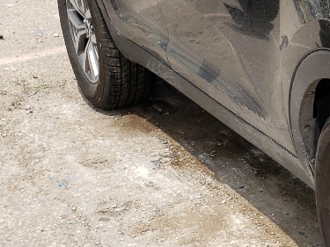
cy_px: 54
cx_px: 518
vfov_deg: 13.3
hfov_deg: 16.0
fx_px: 1058
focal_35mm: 111
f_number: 1.5
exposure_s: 1/2500
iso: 50
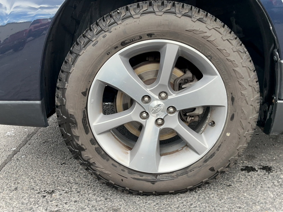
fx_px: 253
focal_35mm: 31
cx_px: 142
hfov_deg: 58.4
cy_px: 106
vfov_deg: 45.4
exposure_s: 1/234
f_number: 1.8
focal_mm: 3
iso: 20
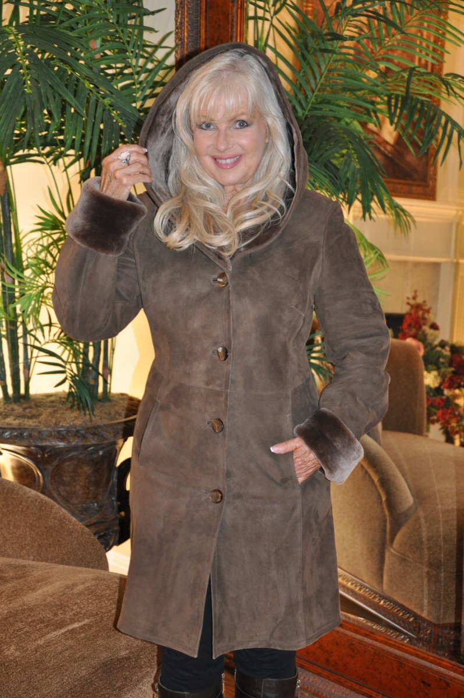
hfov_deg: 20.1
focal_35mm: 68
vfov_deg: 29.9
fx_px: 1308
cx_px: 232
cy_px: 349
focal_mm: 45
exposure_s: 1/60
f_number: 4.8
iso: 800
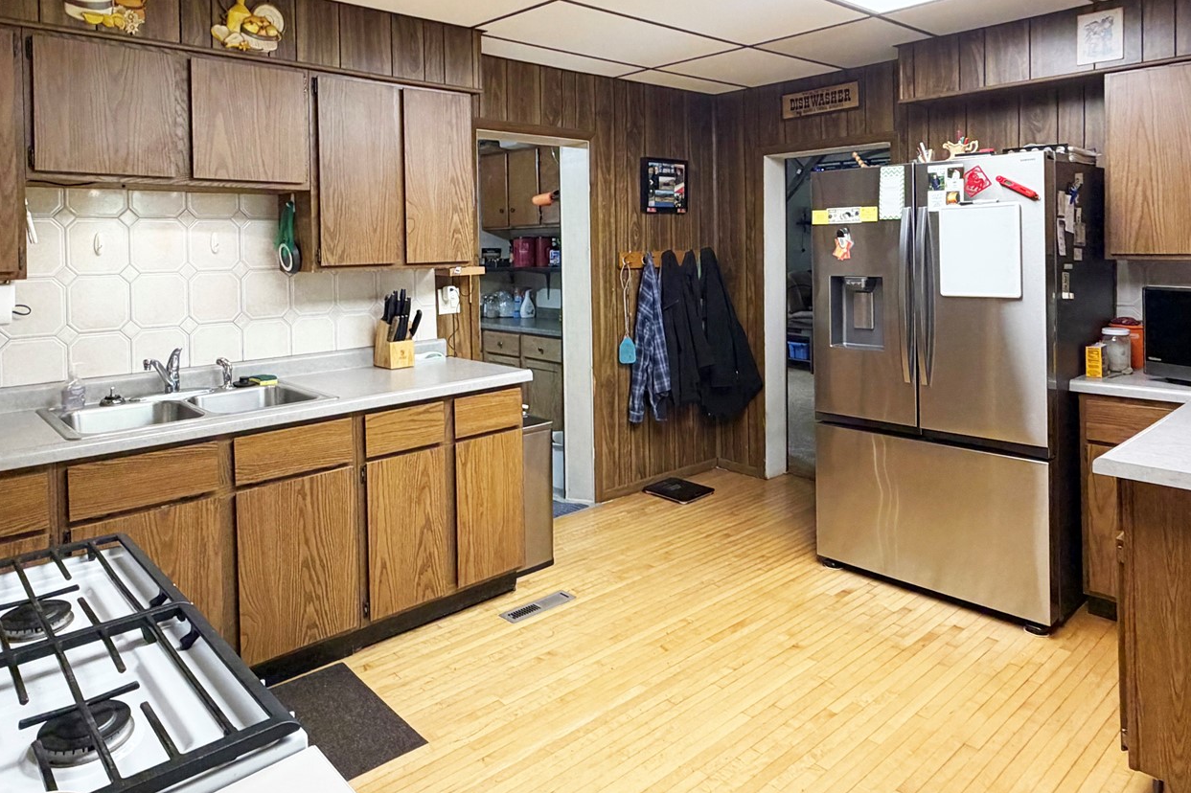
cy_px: 259
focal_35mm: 24
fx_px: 794
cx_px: 517
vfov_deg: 52.0
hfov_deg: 73.4
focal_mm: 2.22
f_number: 2.2
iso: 200
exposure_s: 1/60
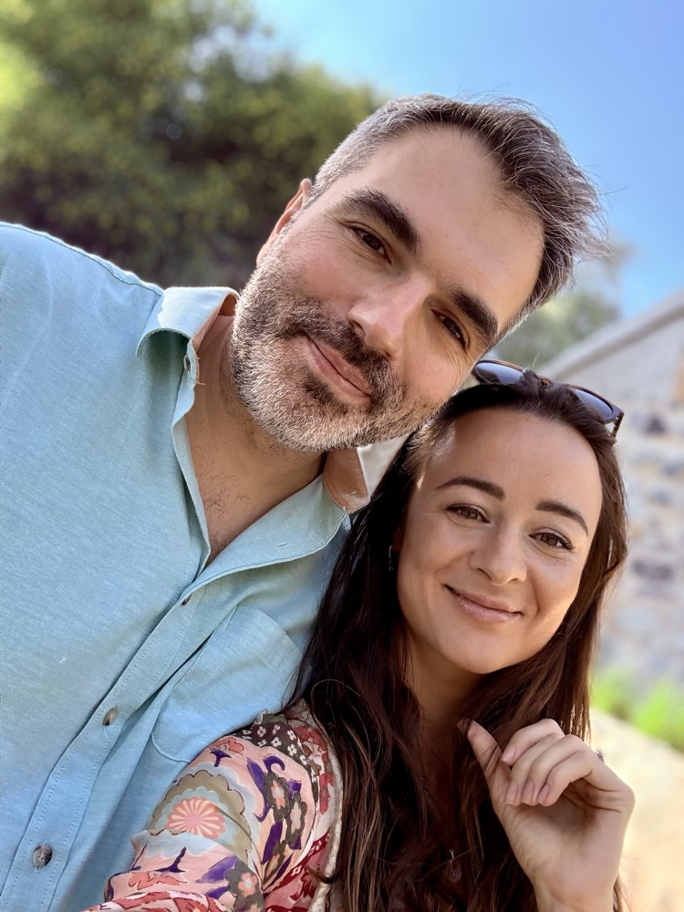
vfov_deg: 60.0
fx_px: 790
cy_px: 456
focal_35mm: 30
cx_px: 342
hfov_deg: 46.8
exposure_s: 1/244
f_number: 1.9
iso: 50
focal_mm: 2.69
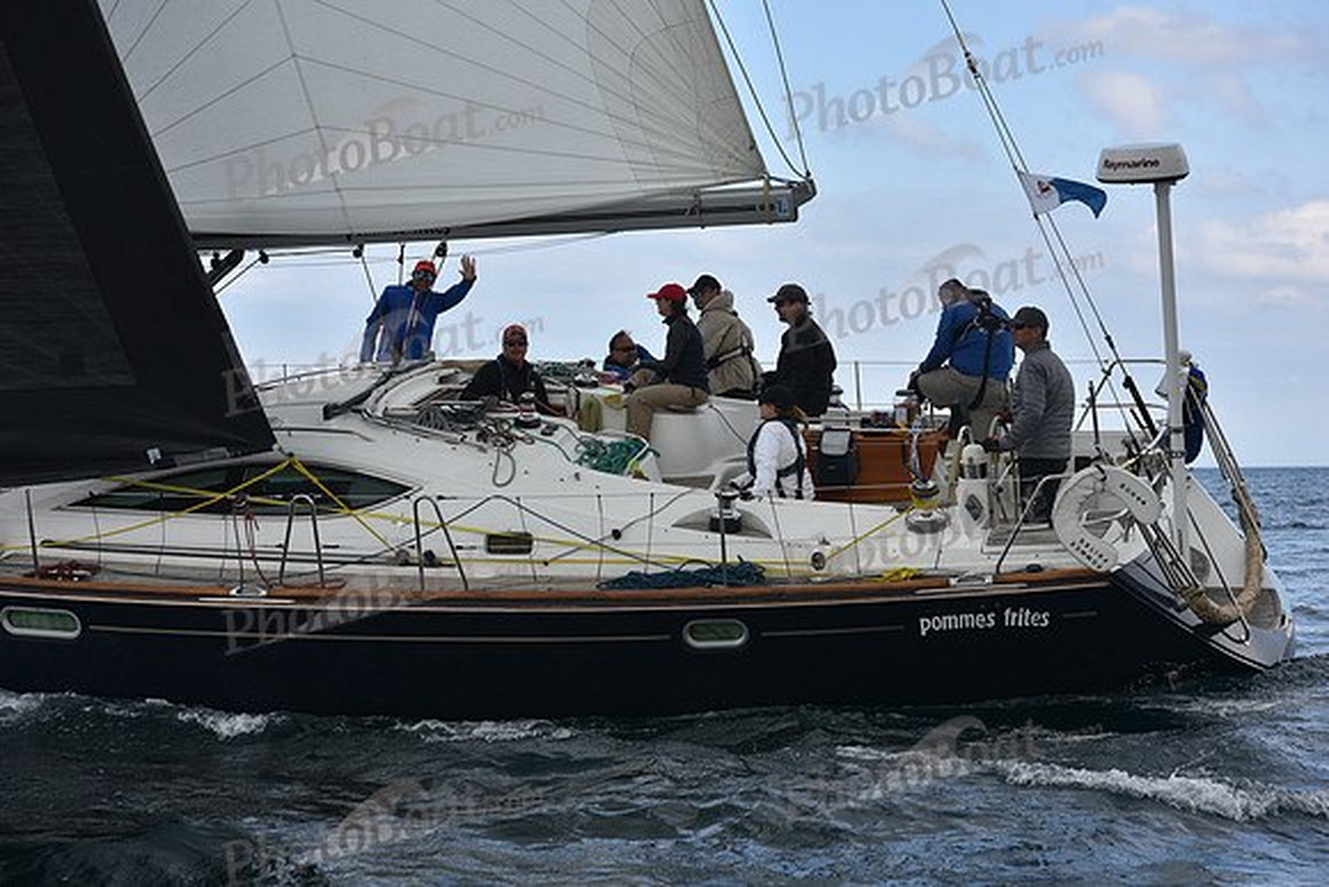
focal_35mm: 70
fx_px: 2585
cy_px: 444
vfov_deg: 19.5
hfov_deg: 28.8
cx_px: 664
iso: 250
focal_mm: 70
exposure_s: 1/800
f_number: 6.3
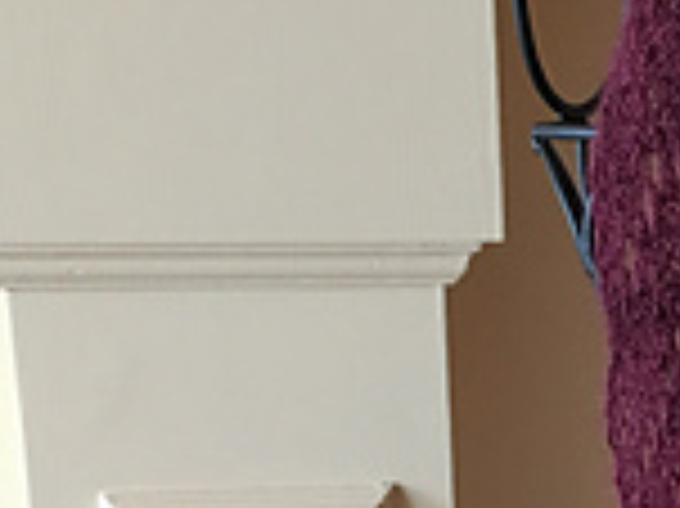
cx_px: 932
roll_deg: -2.3
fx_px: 2414
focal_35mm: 123
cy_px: 670
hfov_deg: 15.1
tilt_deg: -18.1
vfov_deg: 11.7
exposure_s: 1/15
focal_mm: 4.15
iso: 50
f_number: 2.2
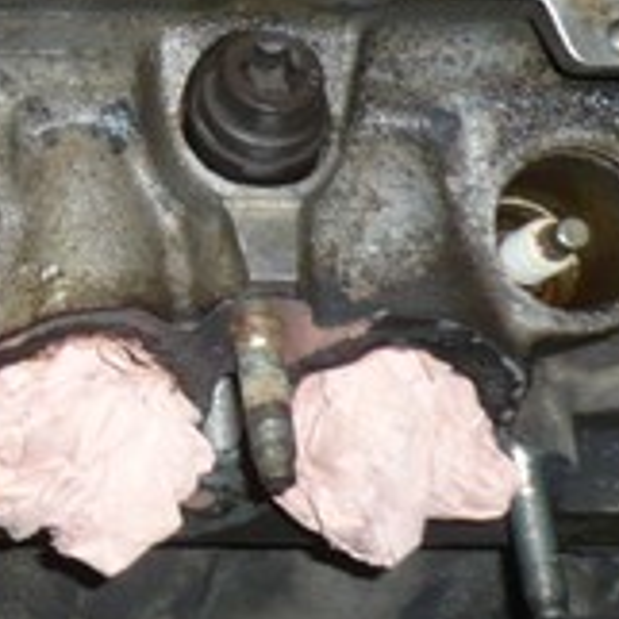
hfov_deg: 10.8
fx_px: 3116
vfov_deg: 11.2
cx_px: -365
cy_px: -92
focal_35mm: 154
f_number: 2.8
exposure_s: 1/30
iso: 100
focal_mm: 5.8
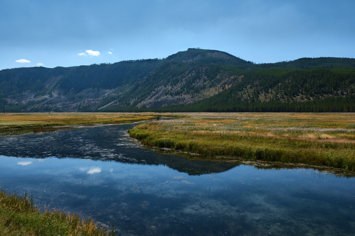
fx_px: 266
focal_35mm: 27
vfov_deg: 47.9
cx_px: 178
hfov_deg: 67.4
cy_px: 118
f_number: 8
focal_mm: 18
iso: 80
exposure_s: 1/250
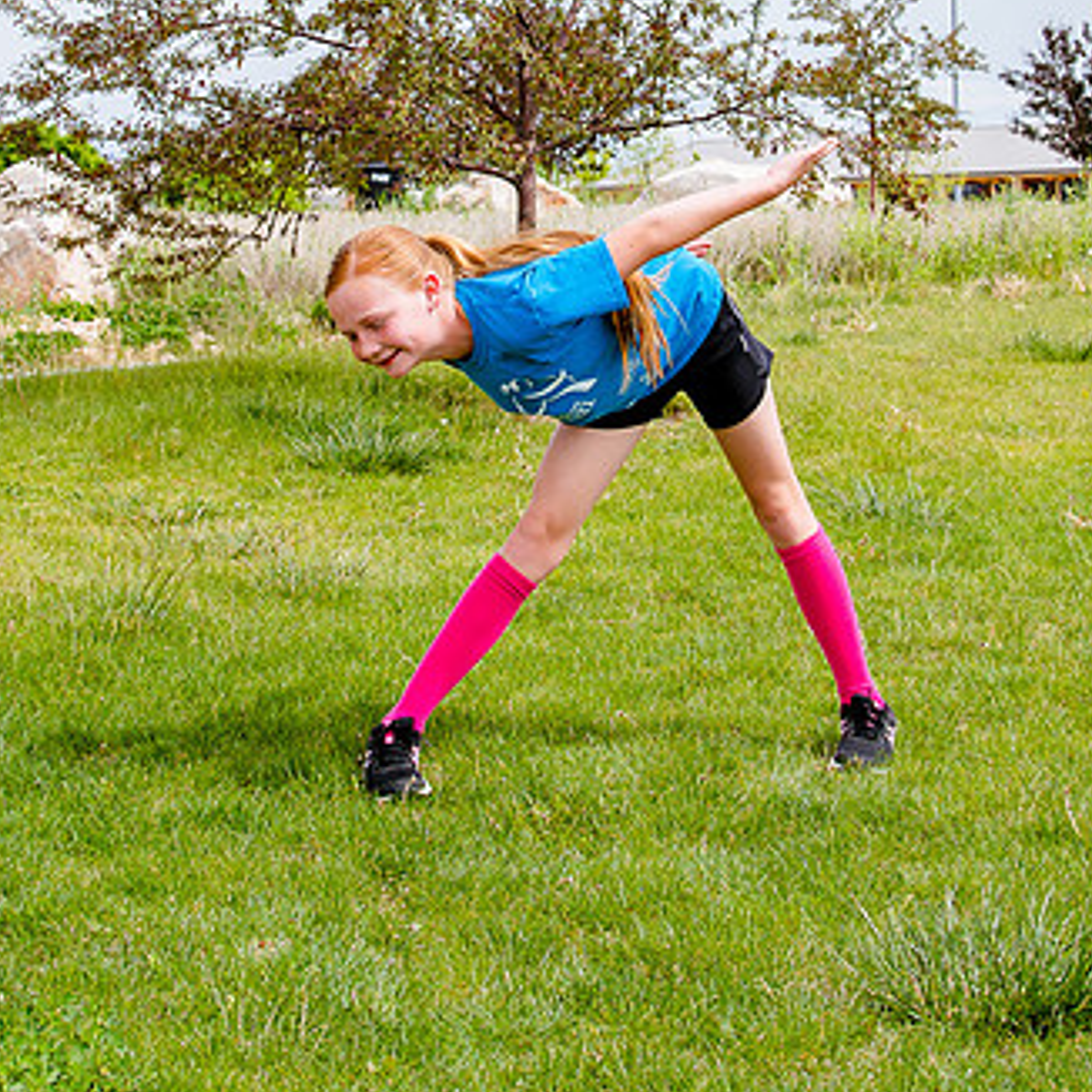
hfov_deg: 23.4
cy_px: 133
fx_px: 2641
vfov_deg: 22.8
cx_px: 539
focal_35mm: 74
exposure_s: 1/640
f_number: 6.3
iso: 200
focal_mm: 30
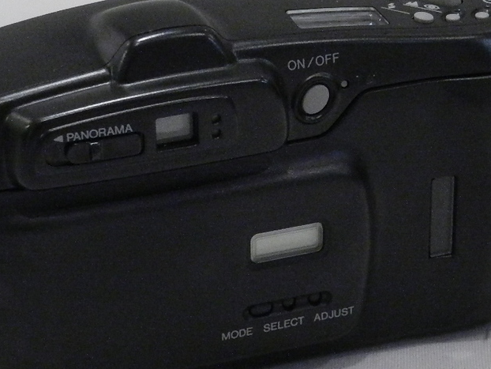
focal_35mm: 162
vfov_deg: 9.2
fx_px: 2299
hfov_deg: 12.2
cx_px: 243
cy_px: 166
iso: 1600
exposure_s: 1/100
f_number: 5
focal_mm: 14.9
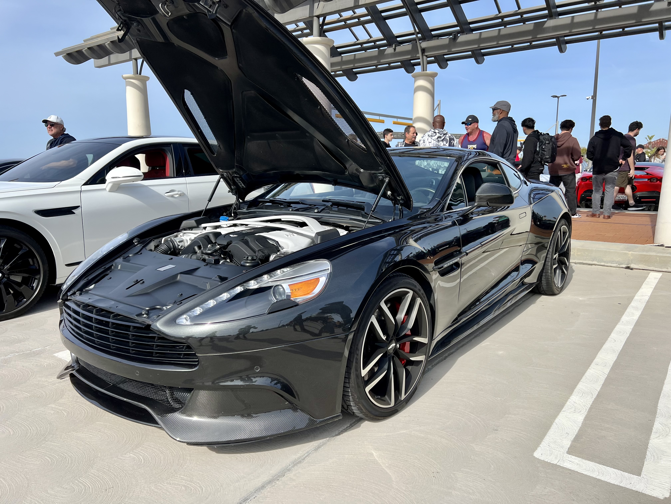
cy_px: 252
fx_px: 504
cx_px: 336
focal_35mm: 26
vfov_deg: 53.1
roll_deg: +0.9
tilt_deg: -8.1
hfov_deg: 67.3
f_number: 1.5
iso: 50
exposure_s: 1/3356
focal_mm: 5.7
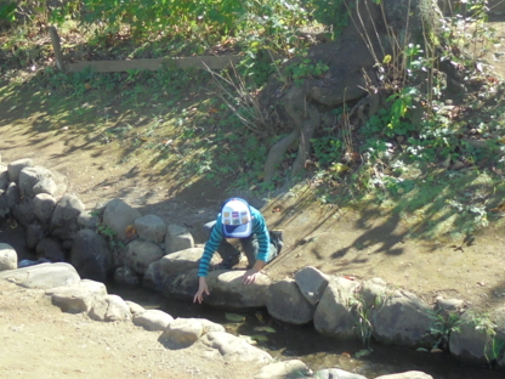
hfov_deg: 30.2
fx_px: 934
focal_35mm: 64
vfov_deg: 22.8
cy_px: 113
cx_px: 199
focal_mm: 4.6
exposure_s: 1/200
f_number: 3.5
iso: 100
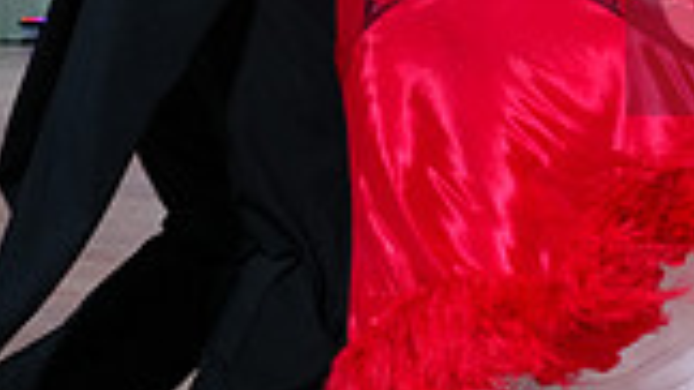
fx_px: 2962
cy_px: 2
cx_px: 1092
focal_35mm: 161
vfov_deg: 7.5
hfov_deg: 12.6
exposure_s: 1/400
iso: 2500
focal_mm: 43
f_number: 4
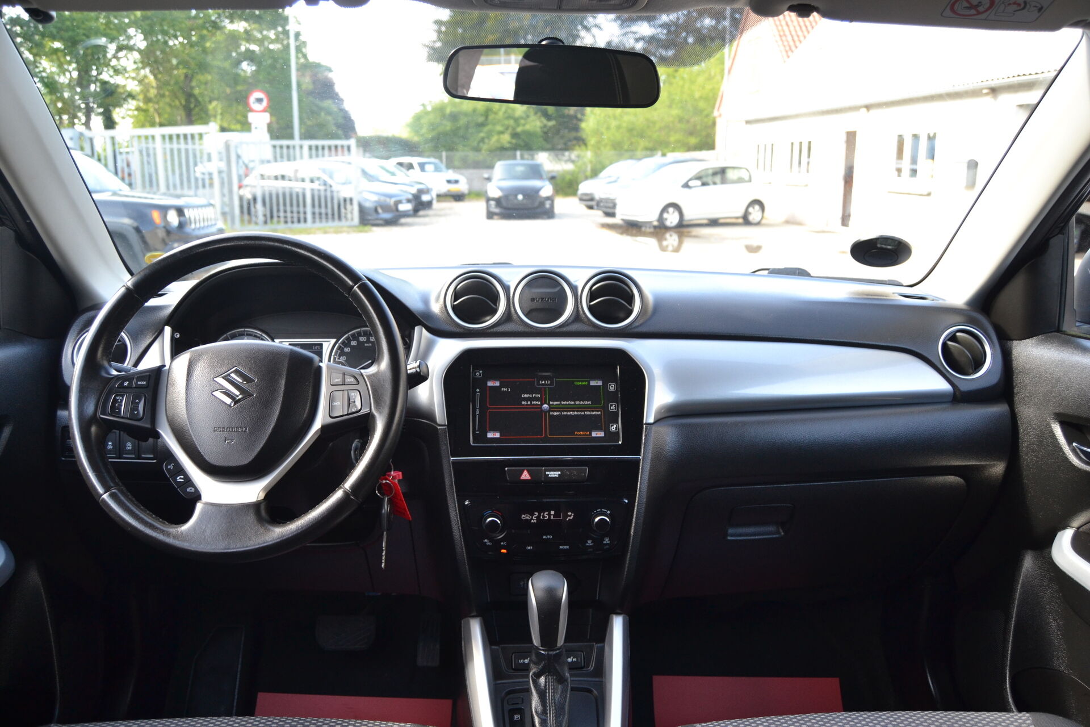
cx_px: 545
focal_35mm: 27
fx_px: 817
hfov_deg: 67.4
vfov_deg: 47.9
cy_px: 364
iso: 400
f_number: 5
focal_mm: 18
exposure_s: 1/100
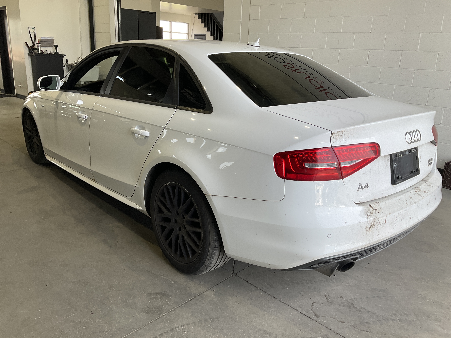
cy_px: 169
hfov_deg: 61.7
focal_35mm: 29
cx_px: 226
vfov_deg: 48.2
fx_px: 378
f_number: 1.8
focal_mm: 3
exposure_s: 1/122
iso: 16
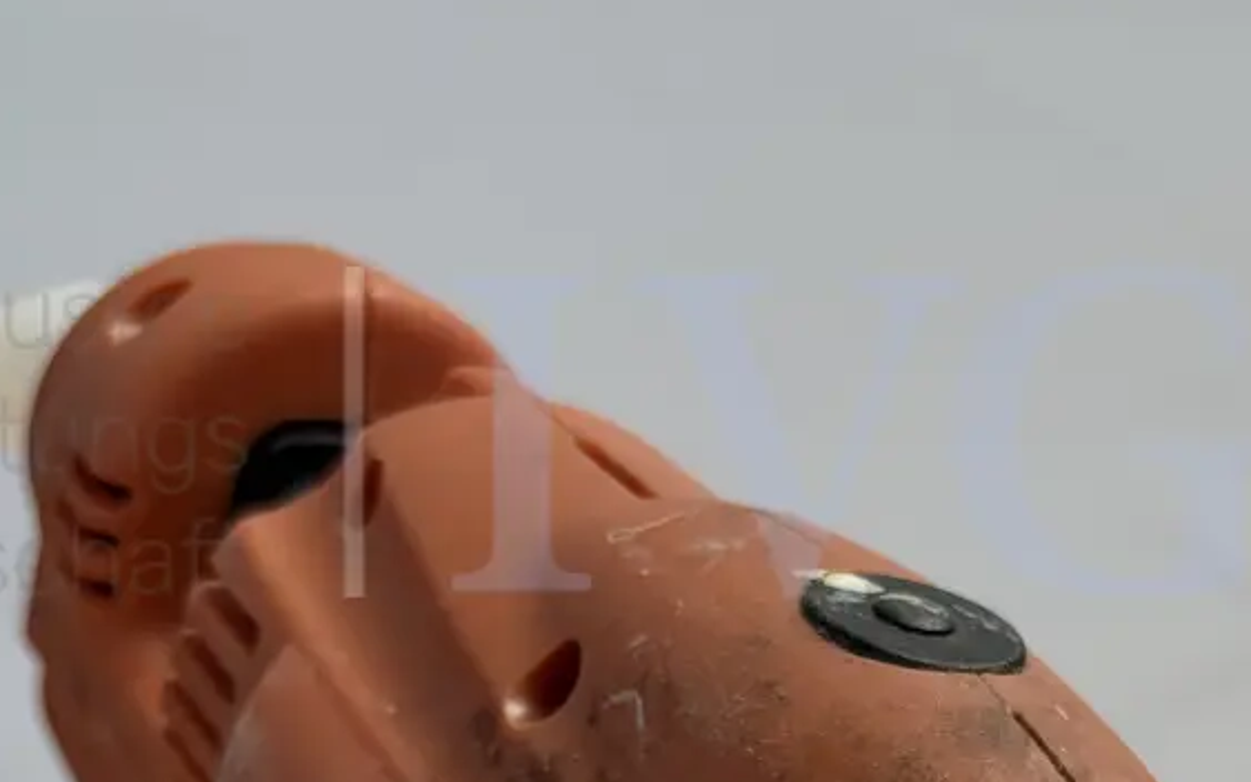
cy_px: 1546
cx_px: 951
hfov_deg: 21.9
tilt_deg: -8.8
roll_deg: +1.2
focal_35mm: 94
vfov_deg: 12.3
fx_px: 3205
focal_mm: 5.96
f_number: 1.6
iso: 40
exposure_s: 1/213
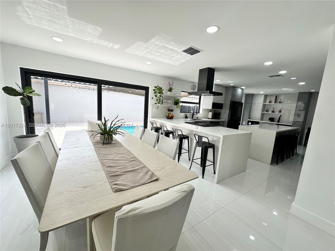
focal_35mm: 14
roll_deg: -4.3
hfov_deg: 102.1
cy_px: 126
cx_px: 168
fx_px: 135
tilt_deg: -7.9
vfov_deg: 85.7
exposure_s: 1/184
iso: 40
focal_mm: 2.22
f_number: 2.2
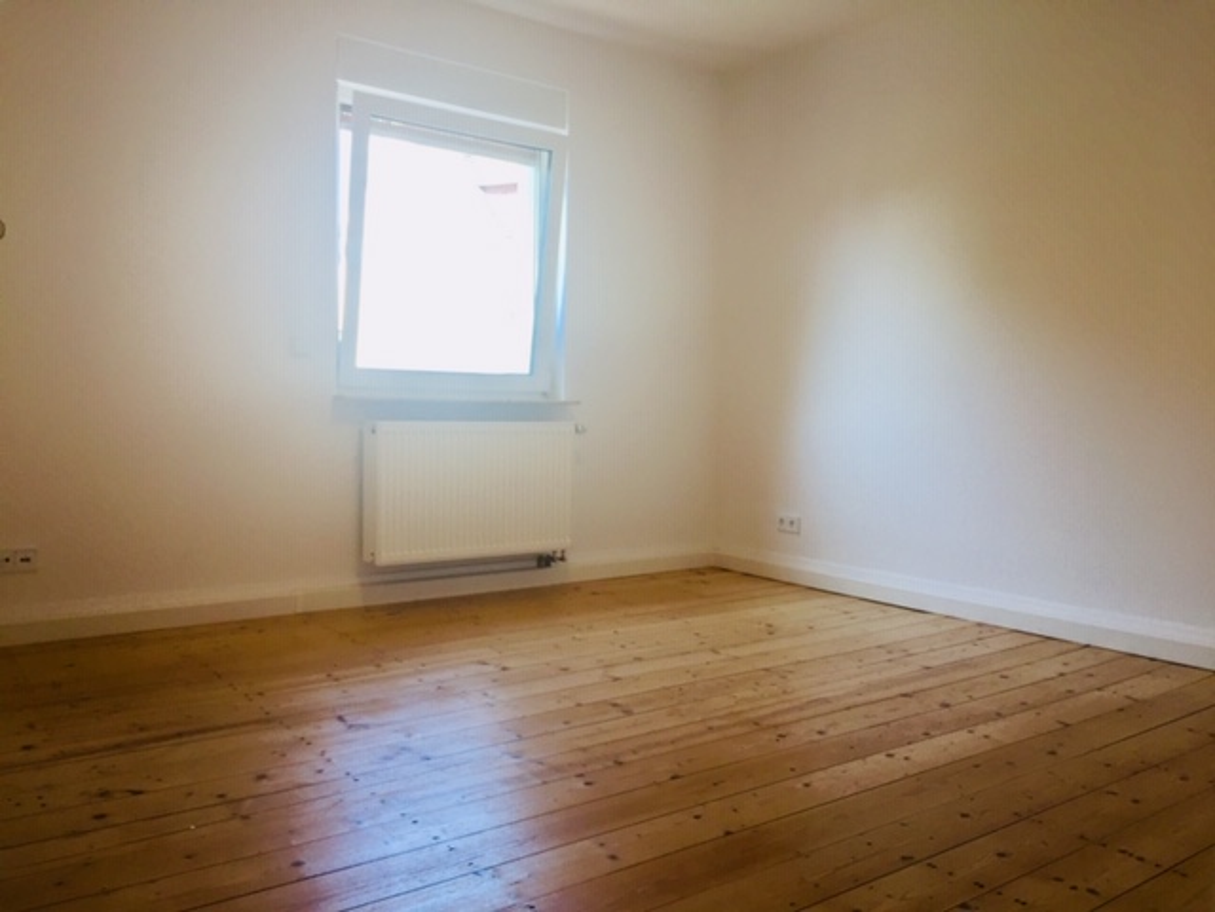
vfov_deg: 48.2
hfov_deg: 61.7
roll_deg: -0.8
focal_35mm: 29
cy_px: 456
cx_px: 608
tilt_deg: -1.9
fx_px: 1018
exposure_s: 1/100
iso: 40
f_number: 2.2
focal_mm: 4.15
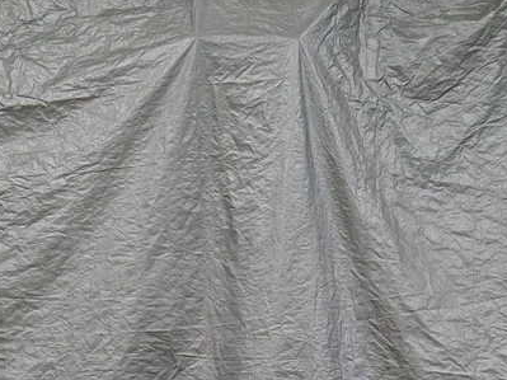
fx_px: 1215
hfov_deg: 23.6
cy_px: 600
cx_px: 236
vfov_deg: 16.0
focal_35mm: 83
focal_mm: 5.4
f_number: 1.8
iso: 50
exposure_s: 1/180
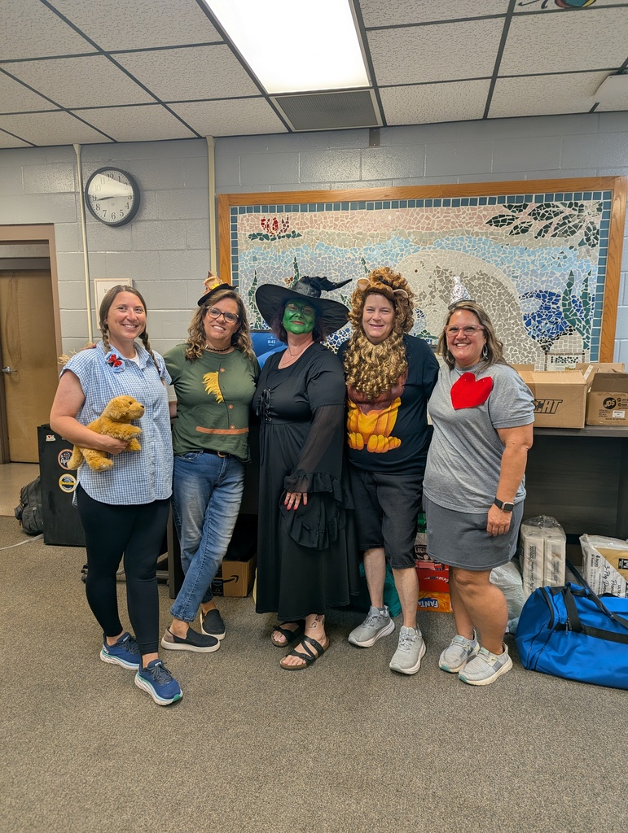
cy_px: 416
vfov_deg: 71.5
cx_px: 314
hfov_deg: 56.9
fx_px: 579
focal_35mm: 24
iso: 39
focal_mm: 6.81
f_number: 1.85
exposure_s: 1/40
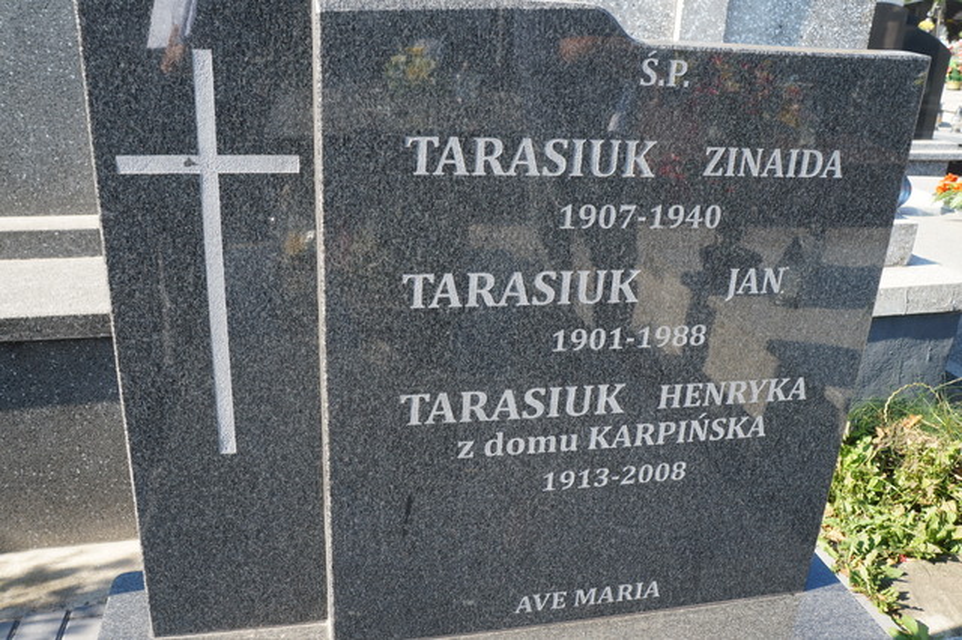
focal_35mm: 32
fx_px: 841
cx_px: 481
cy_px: 320
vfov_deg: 41.7
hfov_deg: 59.5
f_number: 6.3
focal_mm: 21
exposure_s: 1/160
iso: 200
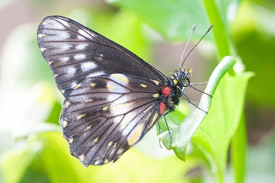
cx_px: 155
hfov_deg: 6.3
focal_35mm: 328
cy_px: 92
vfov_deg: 4.2
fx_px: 2505
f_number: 5.6
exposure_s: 1/125
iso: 800
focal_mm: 150
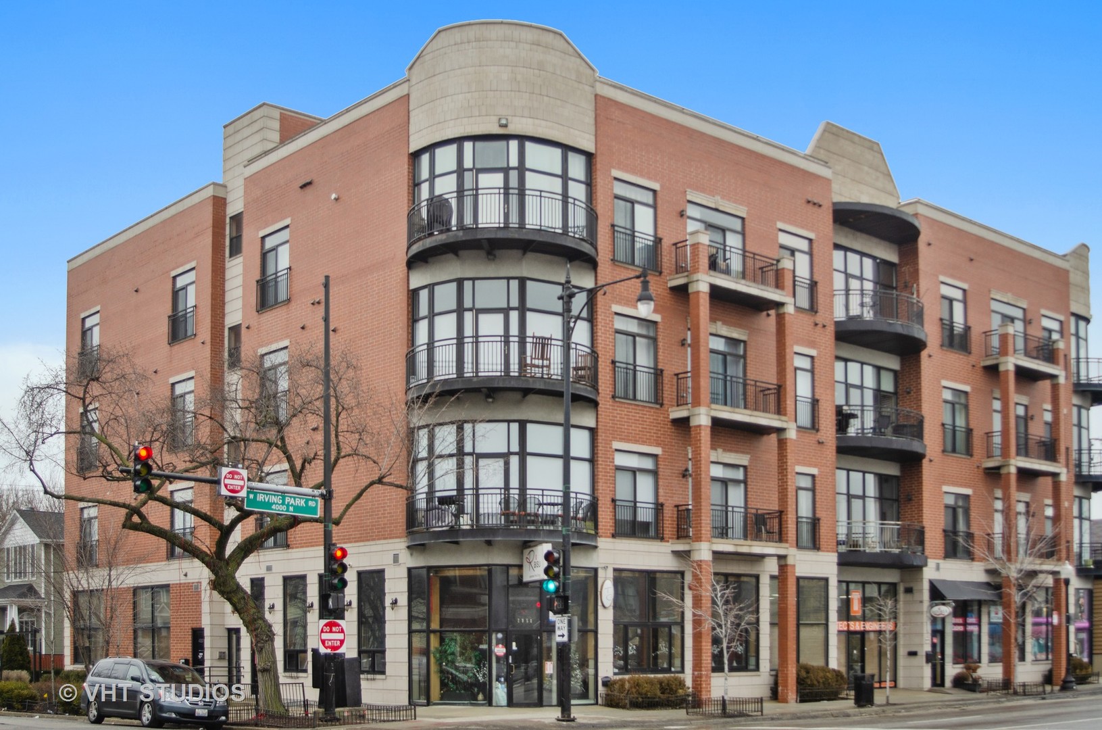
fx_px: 1283
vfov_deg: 31.8
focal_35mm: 42
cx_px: 551
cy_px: 365
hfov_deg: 46.5
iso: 100
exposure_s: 1/200
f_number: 8
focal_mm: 28
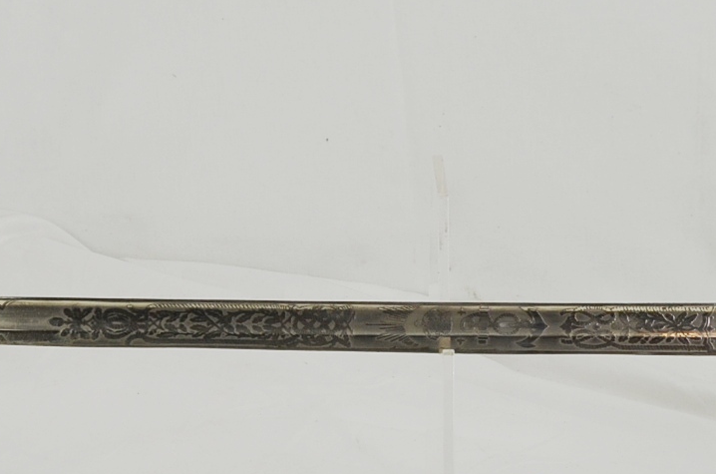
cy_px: 357
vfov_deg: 13.2
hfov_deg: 19.9
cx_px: 400
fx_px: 2044
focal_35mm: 103
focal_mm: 20
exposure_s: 1/160
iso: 200
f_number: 6.3
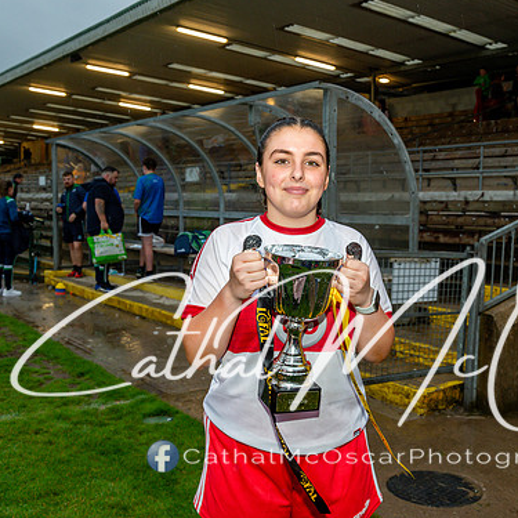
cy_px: 258
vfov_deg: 40.0
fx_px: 711
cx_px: 352
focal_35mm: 42
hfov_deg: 39.5
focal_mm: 32
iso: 1600
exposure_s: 1/100
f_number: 4.5
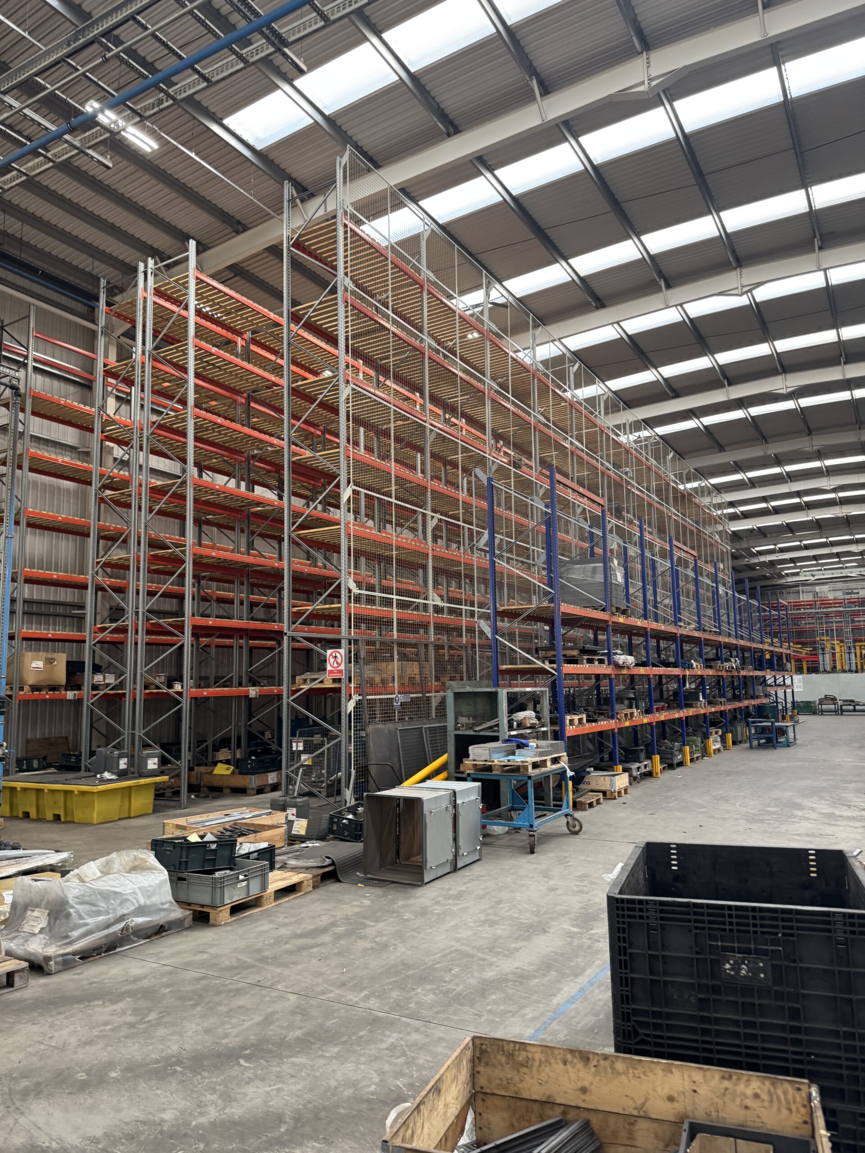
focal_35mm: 24
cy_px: 576
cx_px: 432
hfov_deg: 56.8
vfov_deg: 71.6
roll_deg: +2.4
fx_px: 800
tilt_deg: +7.7
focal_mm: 6.76
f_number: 1.78
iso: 200
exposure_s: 1/121
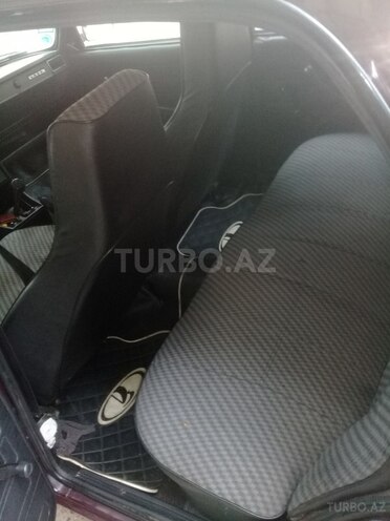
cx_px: 195
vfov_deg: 58.4
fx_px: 466
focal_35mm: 31
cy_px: 260
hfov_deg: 45.4
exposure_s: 1/33
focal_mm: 3.3
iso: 160
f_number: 2.2
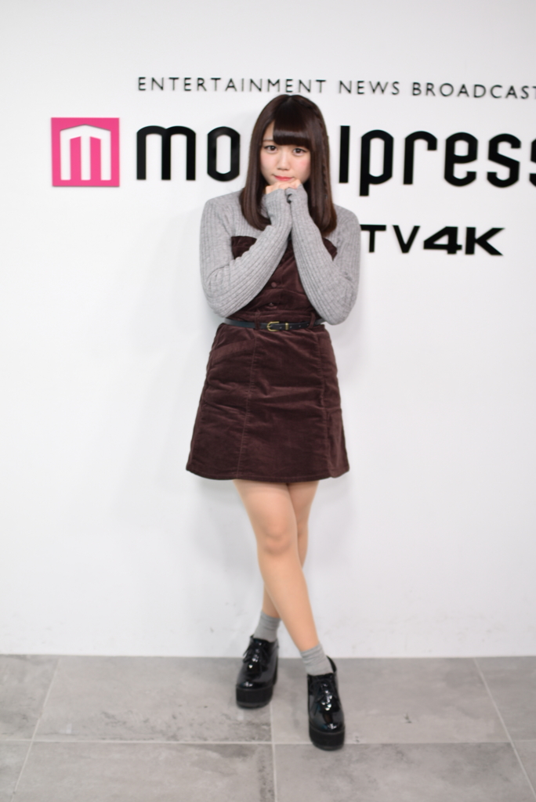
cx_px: 268
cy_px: 401
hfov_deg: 29.9
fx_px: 1004
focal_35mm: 45
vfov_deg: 43.6
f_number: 1.8
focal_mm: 30
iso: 100
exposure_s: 1/160
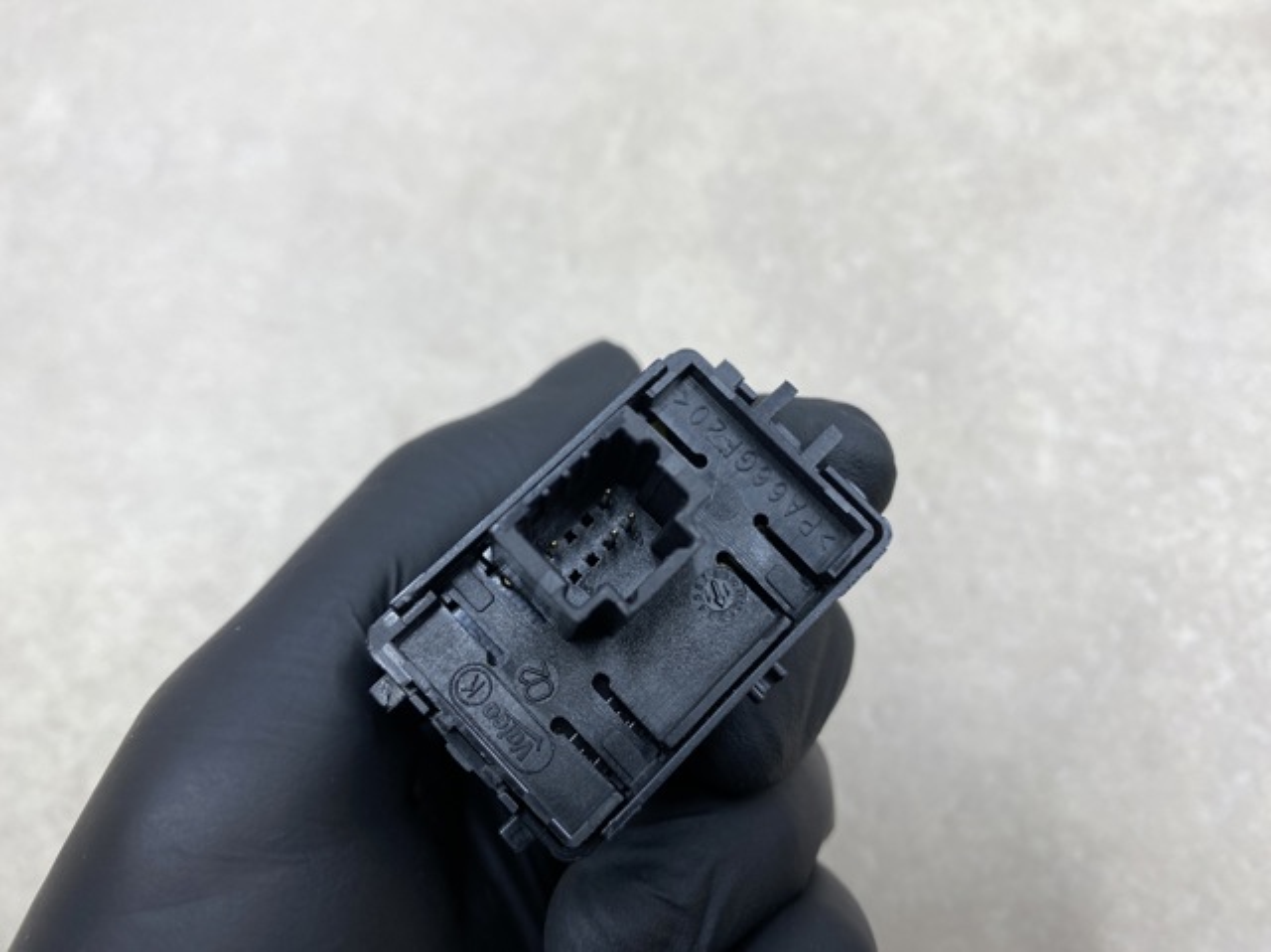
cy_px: 476
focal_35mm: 25
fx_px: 917
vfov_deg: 54.8
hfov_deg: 69.4
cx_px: 636
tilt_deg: -73.2
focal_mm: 4.25
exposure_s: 1/118
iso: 32
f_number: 1.8
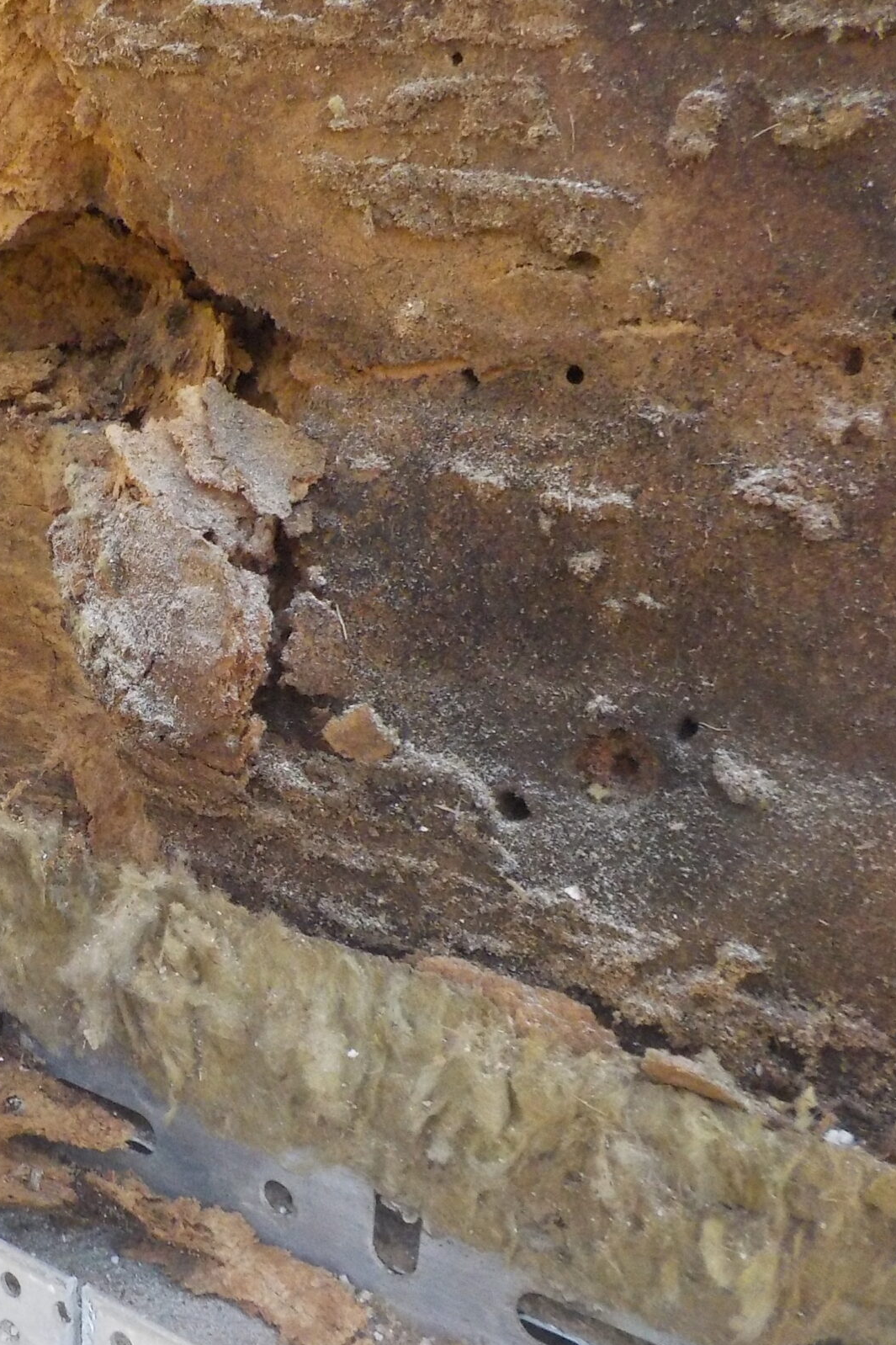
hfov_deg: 25.1
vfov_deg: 39.6
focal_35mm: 50
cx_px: -91
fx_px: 1867
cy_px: 714
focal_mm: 4.1
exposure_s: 1/250
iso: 450
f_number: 3.3
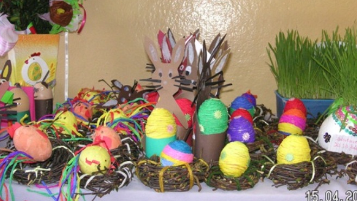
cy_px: 65
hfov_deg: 42.1
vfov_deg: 24.3
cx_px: 192
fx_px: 464
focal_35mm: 49
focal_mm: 6.1
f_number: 2.8
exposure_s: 1/45
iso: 160
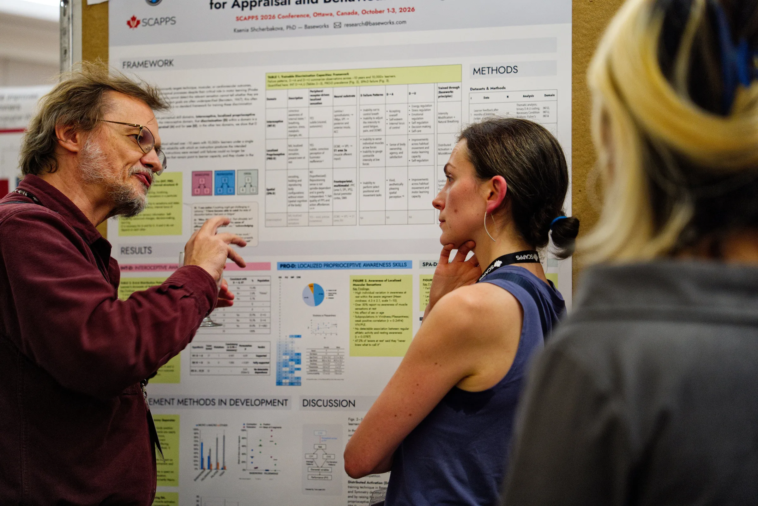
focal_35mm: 70
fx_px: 1475
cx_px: 379
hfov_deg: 28.8
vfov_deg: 19.5
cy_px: 253
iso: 2000
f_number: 2.8
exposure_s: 1/80
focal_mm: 70
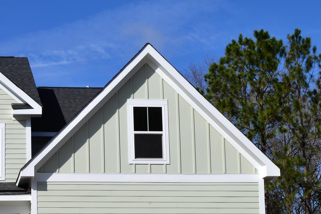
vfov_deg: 16.8
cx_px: 34
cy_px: 198
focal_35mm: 80
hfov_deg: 24.6
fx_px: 713
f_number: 9
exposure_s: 1/320
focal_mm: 26
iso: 100
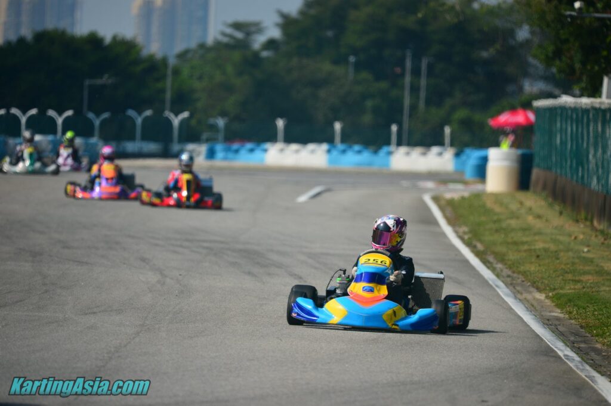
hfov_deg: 6.9
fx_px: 5087
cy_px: 203
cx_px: 306
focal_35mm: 300
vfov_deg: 4.6
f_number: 4
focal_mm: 300
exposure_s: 1/1000
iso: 100
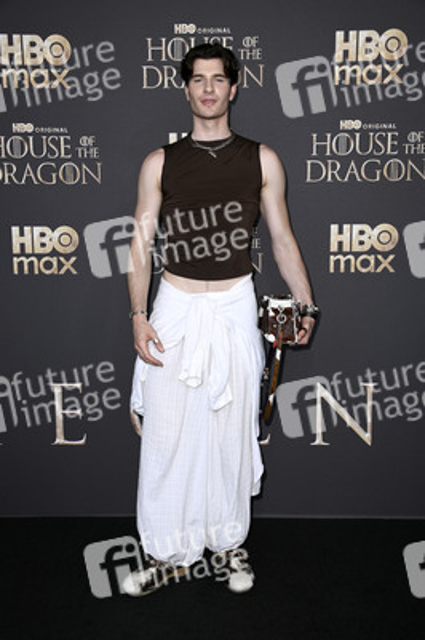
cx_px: 212
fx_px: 710
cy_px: 320
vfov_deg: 48.5
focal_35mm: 40
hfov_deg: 33.3
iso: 200
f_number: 6.3
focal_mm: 40
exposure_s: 1/250
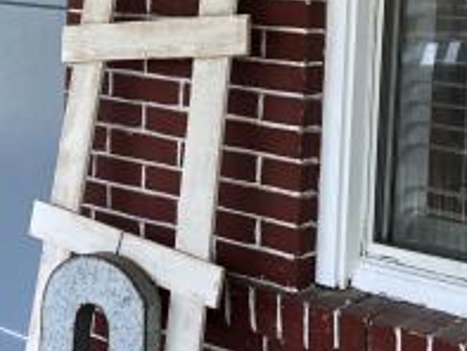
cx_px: 76
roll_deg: -0.5
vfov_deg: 16.1
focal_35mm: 91
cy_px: 62
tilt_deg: -6.8
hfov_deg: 21.2
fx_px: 1228
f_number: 1.8
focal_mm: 4
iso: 50
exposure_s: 1/120
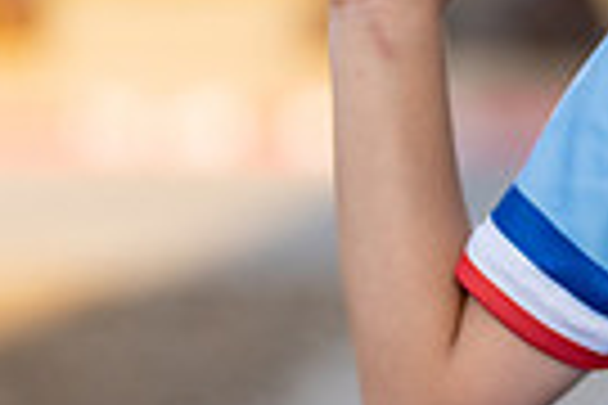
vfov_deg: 5.1
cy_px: 104
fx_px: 4577
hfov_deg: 7.4
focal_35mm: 271
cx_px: 1023
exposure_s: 1/2000
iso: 100
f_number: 1.2
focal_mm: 50
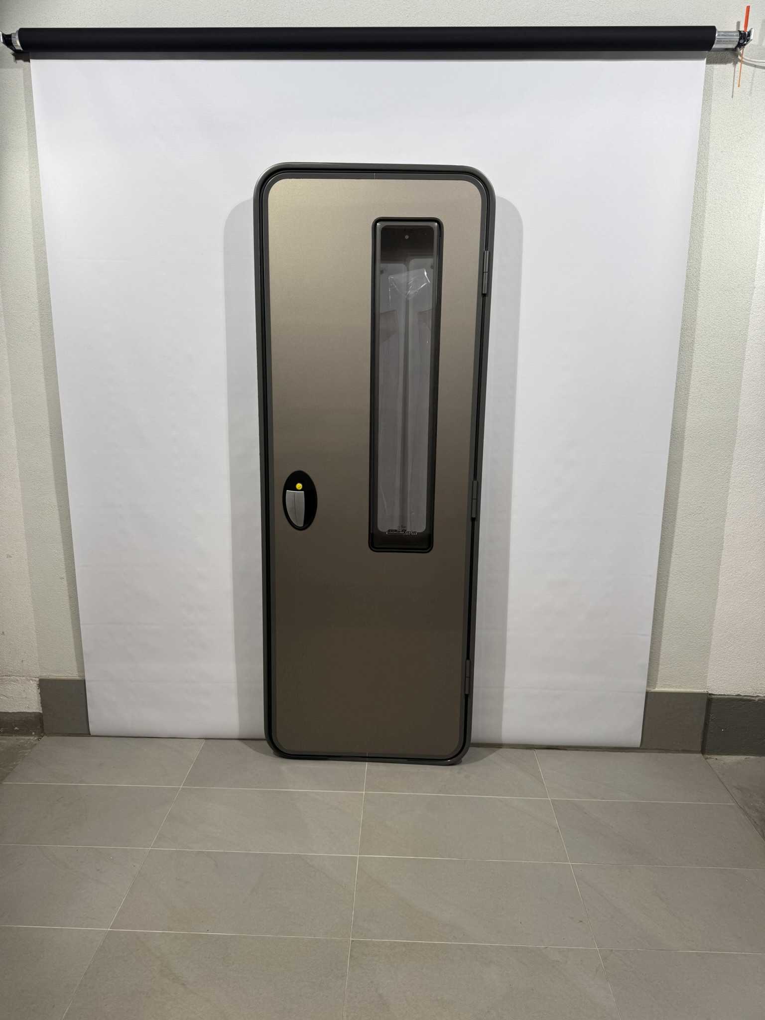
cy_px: 510
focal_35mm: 24
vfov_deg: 71.6
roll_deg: -0.8
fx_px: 707
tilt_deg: -12.8
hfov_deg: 56.8
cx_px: 382
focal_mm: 6.76
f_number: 1.78
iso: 64
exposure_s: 1/189
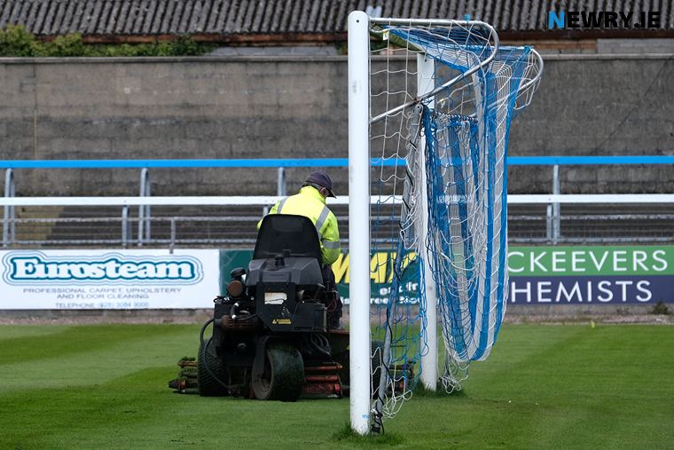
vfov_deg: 7.9
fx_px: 3239
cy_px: 225
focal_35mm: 173
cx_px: 337
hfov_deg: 11.9
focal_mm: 115
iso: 400
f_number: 4
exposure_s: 1/1400
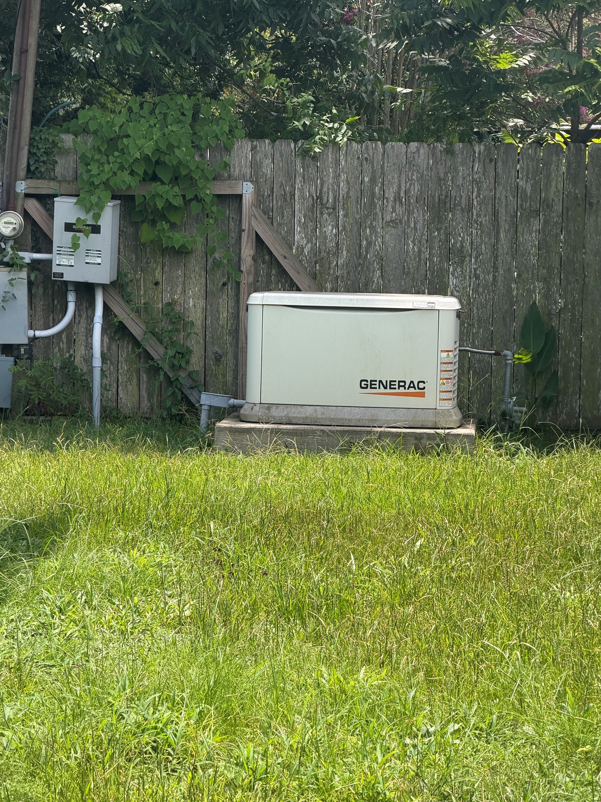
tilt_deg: -5.4
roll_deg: -1.1
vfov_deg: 18.4
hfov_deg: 13.8
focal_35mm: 107
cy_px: 395
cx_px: 281
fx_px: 2476
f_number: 2.8
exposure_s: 1/549
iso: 50
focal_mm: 16.89
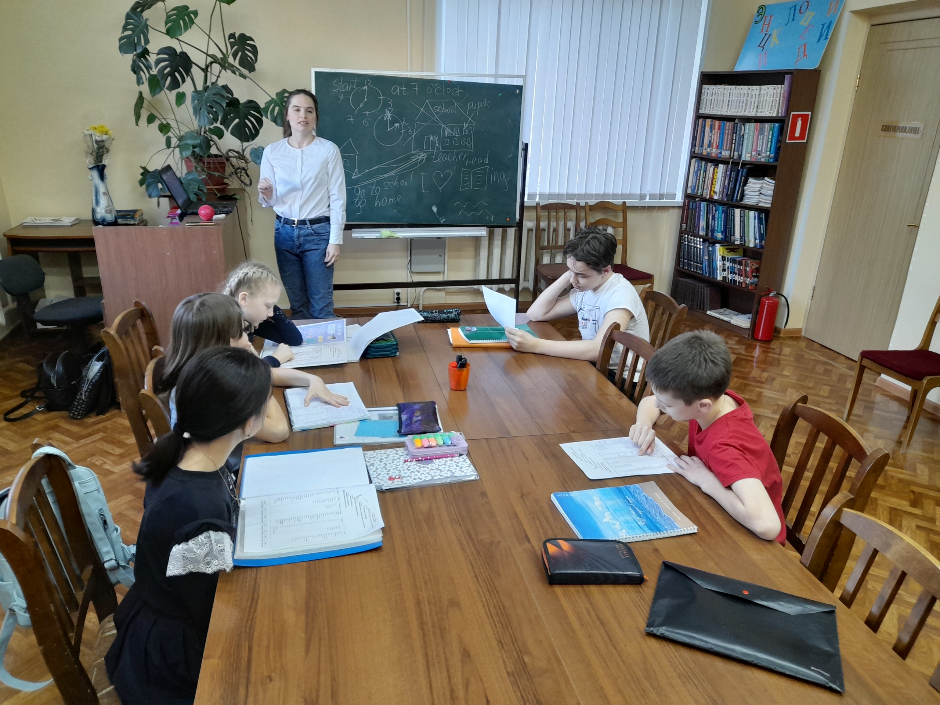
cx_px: 470
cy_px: 352
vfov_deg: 54.9
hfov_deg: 69.4
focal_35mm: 25
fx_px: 679
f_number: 2
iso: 200
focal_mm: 4.6
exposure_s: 1/50
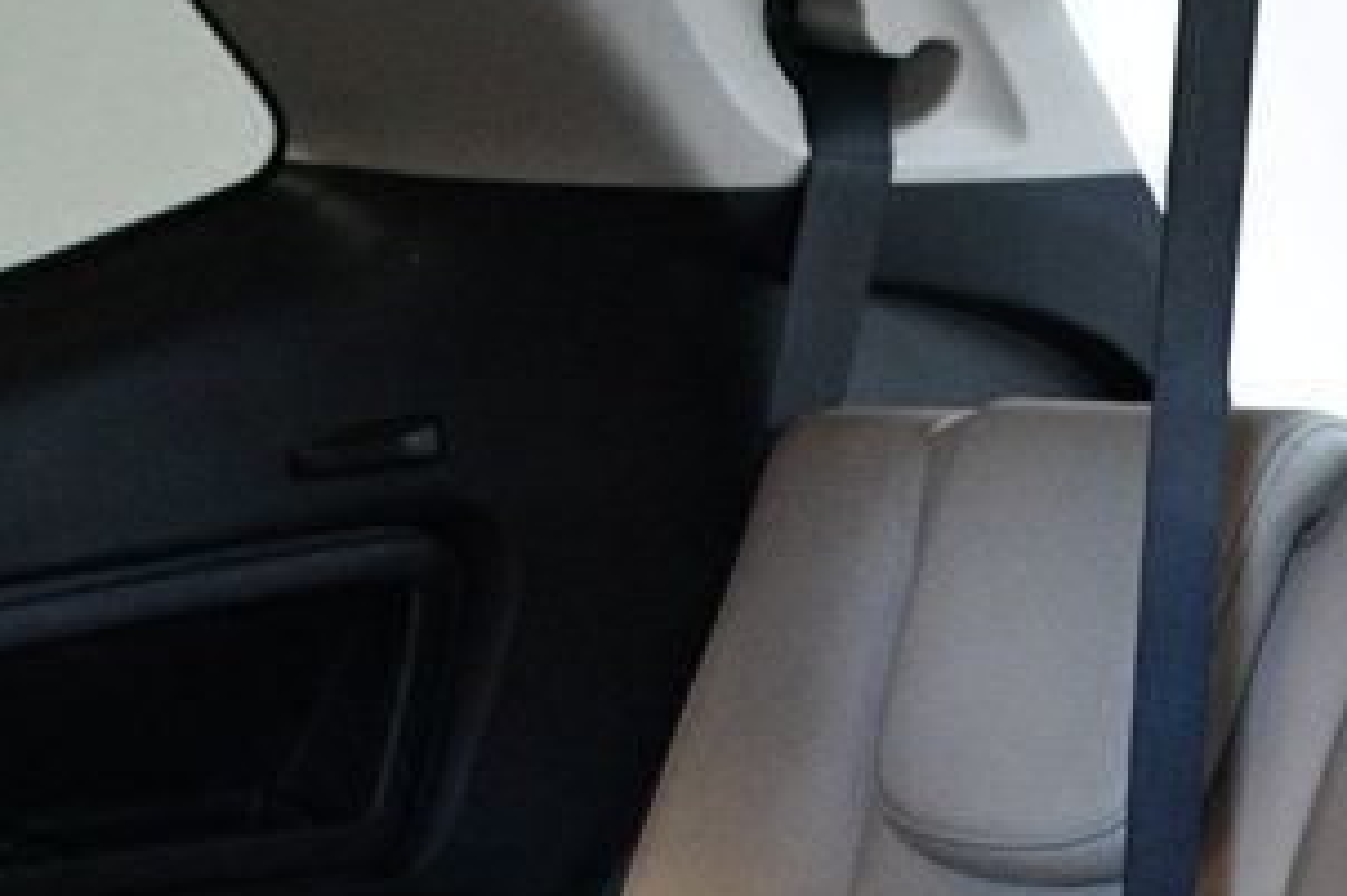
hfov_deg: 16.3
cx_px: 1454
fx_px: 4562
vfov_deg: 10.8
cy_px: 1328
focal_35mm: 122
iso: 3200
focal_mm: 24
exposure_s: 1/60
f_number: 3.8
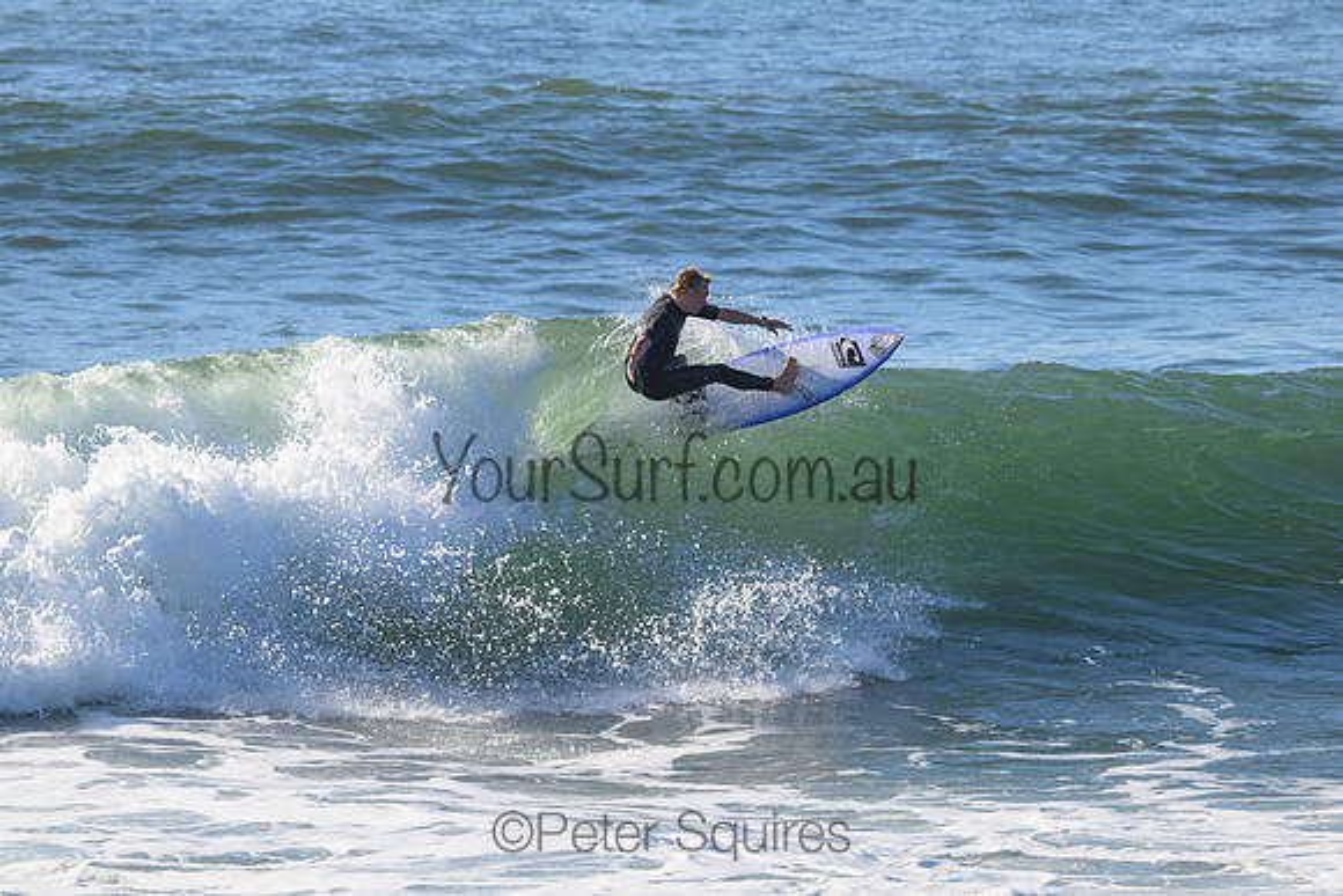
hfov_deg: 5.2
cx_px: 672
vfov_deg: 3.4
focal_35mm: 400
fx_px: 14925
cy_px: 448
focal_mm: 400
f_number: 11
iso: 1800
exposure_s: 1/2000
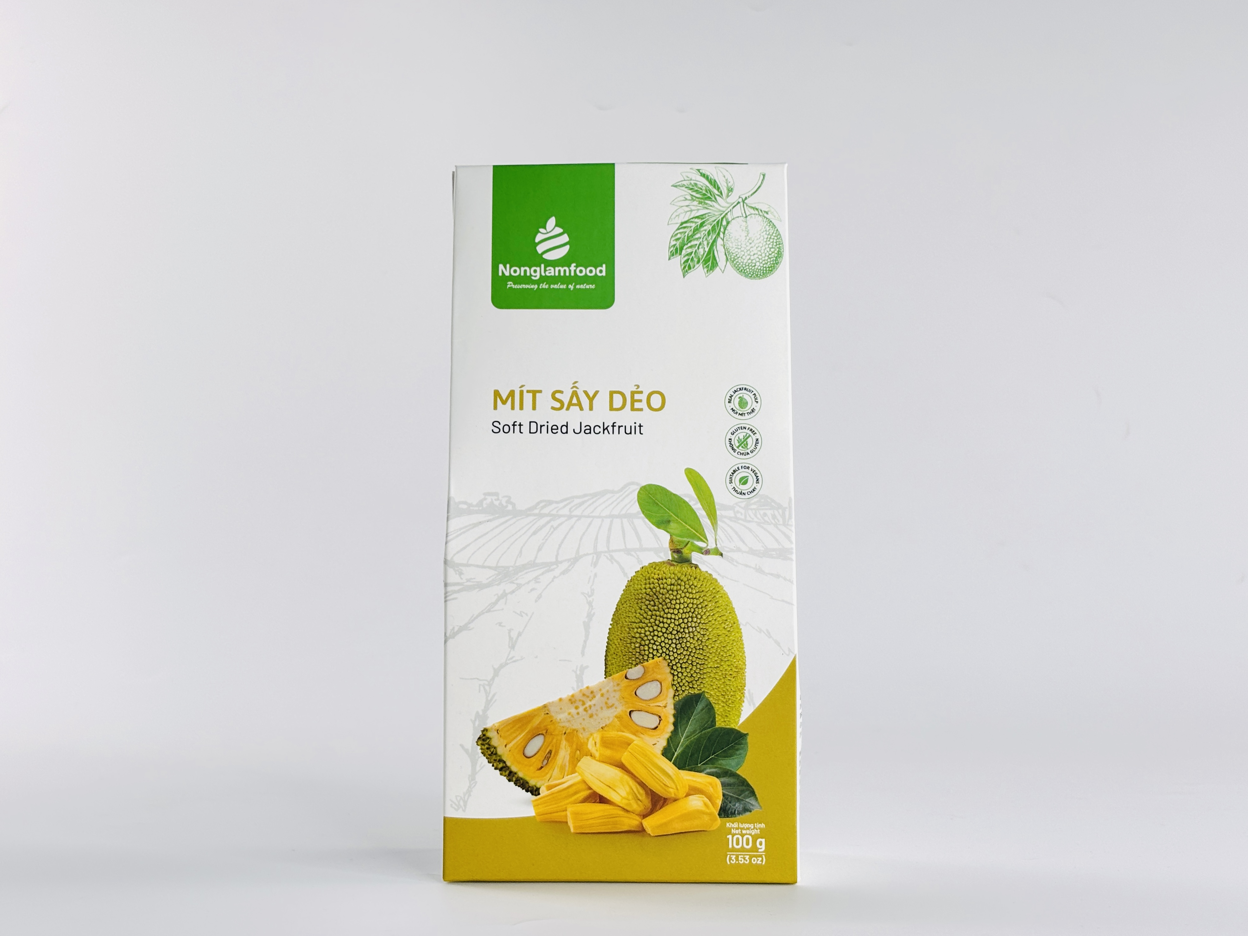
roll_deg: +0.5
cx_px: 624
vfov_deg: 28.0
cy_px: 468
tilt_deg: -1.1
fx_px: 1875
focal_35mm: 52
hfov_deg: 36.8
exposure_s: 1/385
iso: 32
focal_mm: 5.96
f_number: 1.6
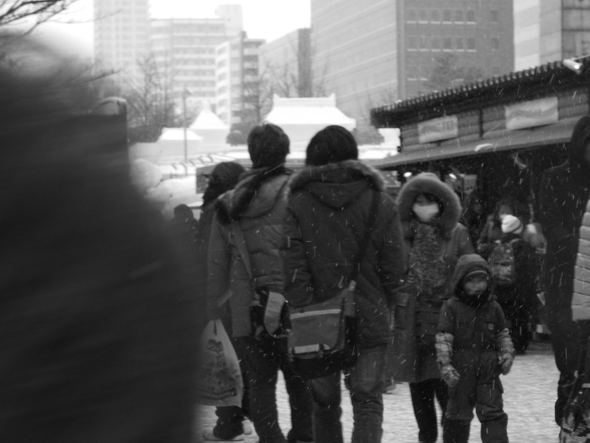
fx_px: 597
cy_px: 222
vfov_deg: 40.7
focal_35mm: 35
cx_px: 295
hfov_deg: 52.6
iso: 50
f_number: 4.3
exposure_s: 1/80
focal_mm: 5.8
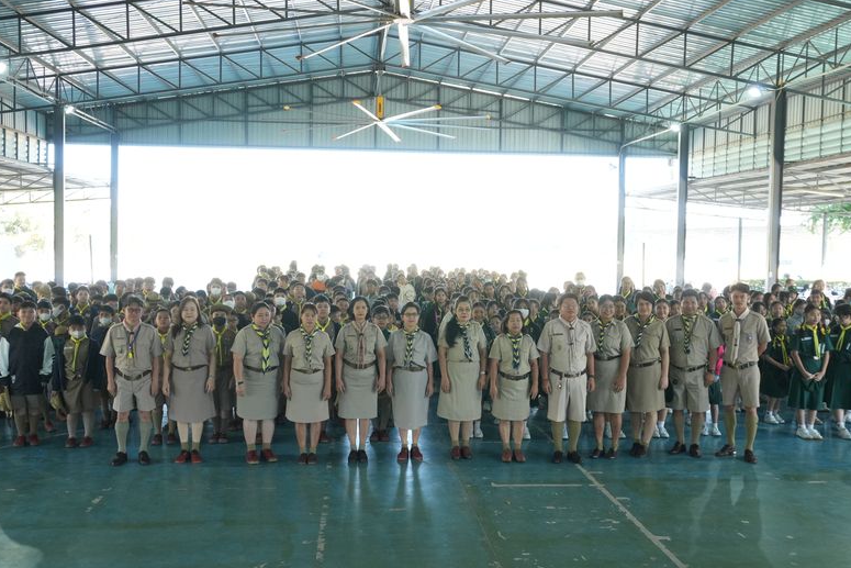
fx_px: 793
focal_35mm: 34
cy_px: 290
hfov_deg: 56.4
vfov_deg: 39.4
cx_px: 420
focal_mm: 21
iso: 1600
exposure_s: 1/100
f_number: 6.3
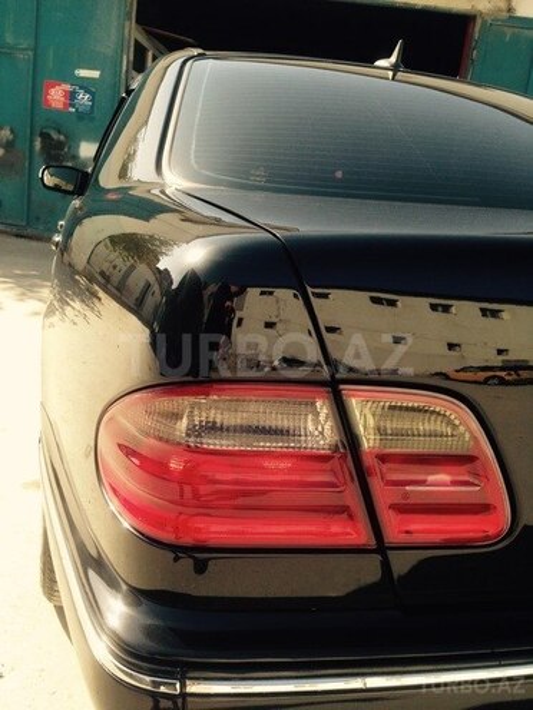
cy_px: 355
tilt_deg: -13.9
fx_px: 677
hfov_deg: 42.9
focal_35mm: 33
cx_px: 266
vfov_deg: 55.4
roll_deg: -9.5
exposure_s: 1/570
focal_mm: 4.12
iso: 50
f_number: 2.4
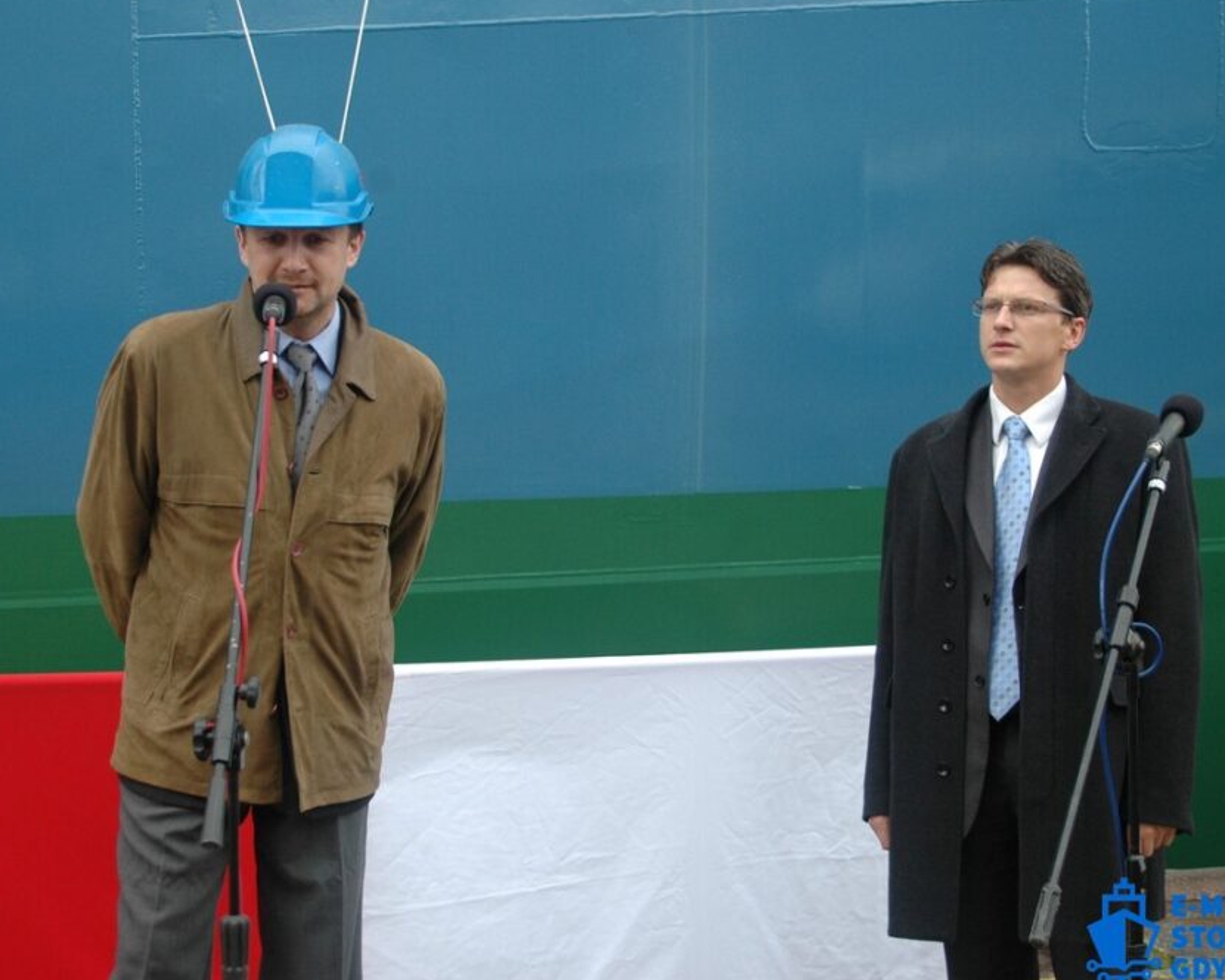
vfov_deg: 25.8
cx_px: 602
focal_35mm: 59
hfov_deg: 32.0
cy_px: 492
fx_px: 2139
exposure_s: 1/100
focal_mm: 34
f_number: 5.6
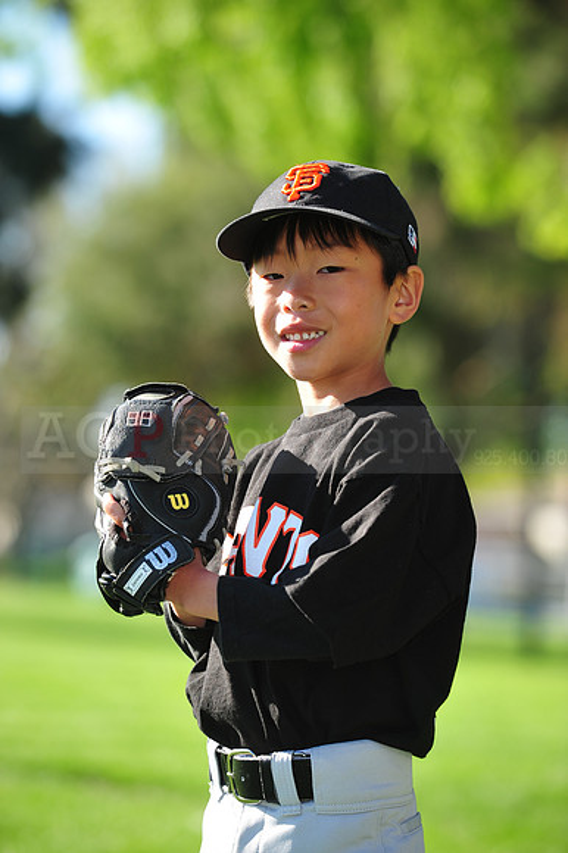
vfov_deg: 13.3
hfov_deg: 8.8
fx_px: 3672
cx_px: 284
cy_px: 426
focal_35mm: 155
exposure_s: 1/400
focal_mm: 155
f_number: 5
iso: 200
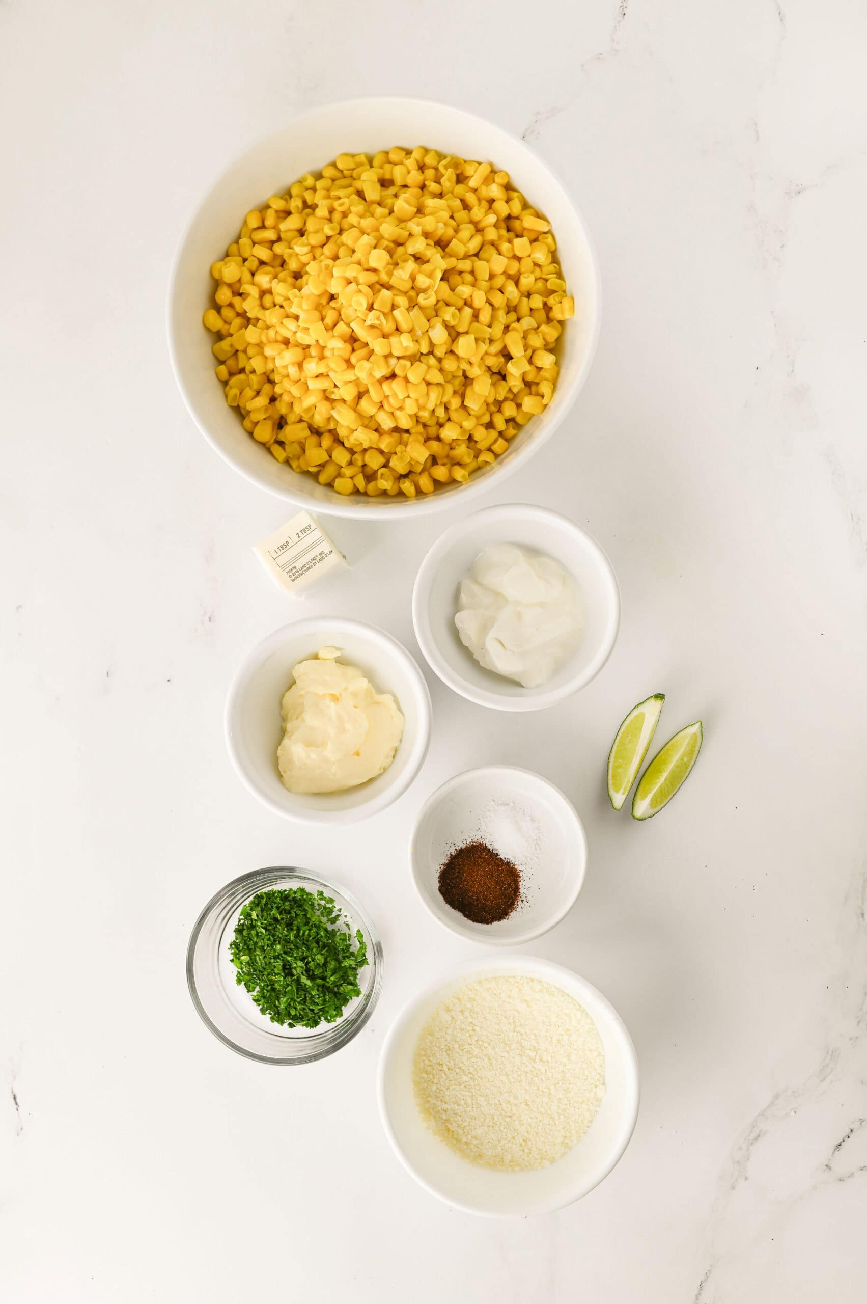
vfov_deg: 39.6
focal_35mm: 50
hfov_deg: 27.0
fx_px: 1809
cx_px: 434
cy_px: 652
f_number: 4.5
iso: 160
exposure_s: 1/100
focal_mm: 50
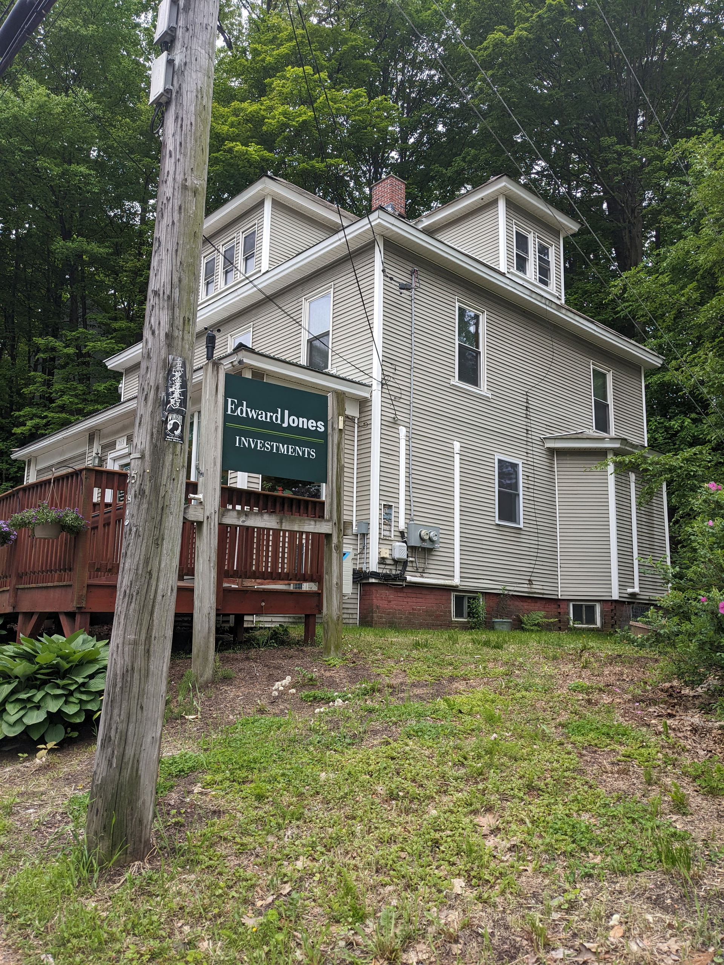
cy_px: 482
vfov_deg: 65.3
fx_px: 753
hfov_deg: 51.4
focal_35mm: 27
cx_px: 362
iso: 49
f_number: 1.73
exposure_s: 1/559
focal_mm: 4.38
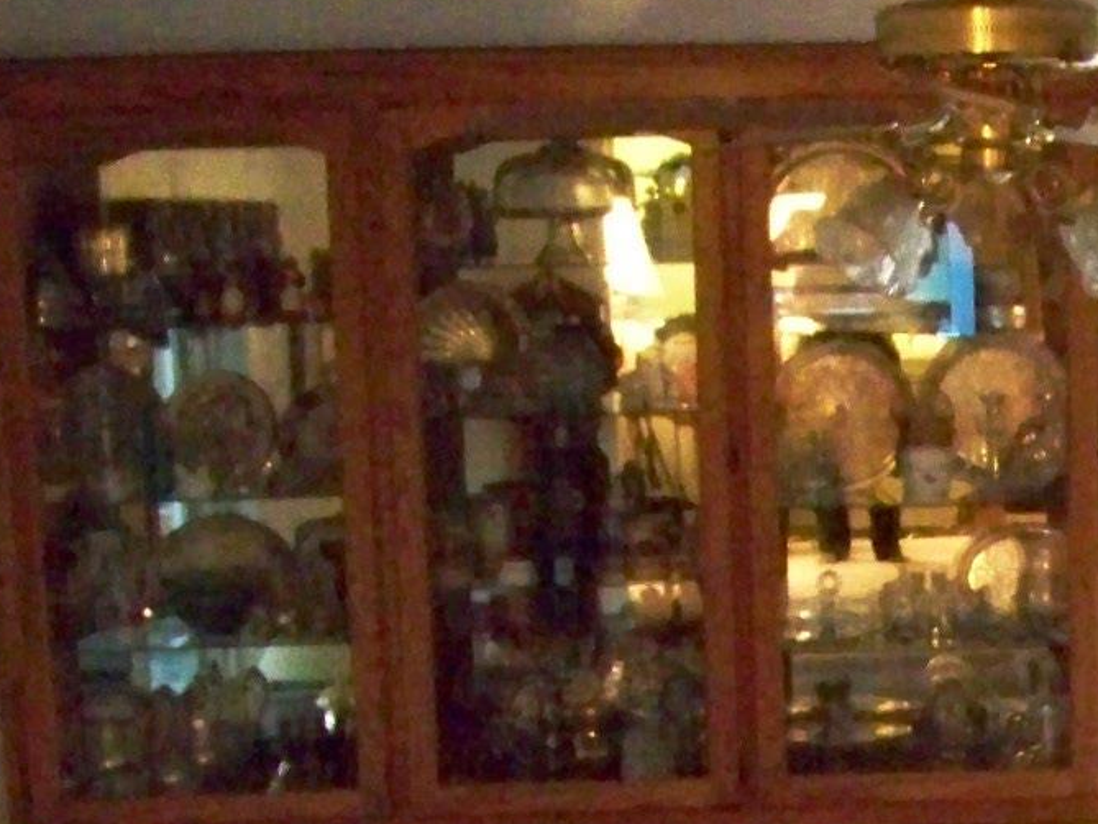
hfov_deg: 18.6
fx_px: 3204
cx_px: 1262
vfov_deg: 14.2
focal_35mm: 101
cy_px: 1000
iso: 1600
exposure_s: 1/25
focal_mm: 5.85
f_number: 2.8
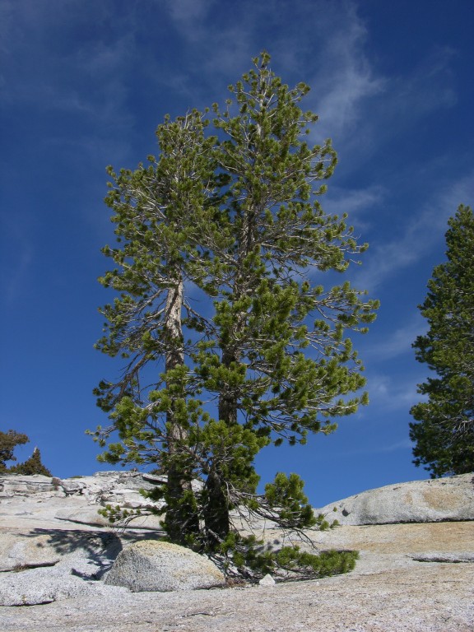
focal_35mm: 35
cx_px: 237
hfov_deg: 40.7
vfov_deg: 52.6
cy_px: 316
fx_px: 639
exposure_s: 1/287
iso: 50
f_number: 7.1
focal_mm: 9
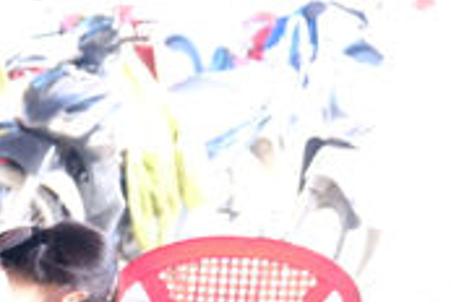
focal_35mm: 193
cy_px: 406
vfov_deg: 7.1
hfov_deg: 10.3
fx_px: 2422
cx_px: -235
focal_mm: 41.1
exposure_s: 1/125
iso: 4000
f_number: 4
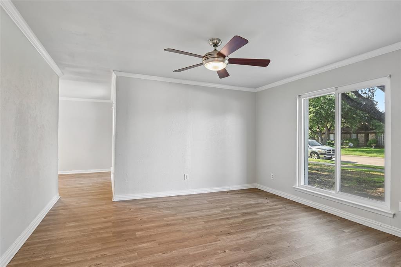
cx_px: 200
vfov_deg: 70.4
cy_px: 134
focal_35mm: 17
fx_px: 189
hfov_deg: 93.3
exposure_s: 1/15
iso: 400
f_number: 8
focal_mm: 17
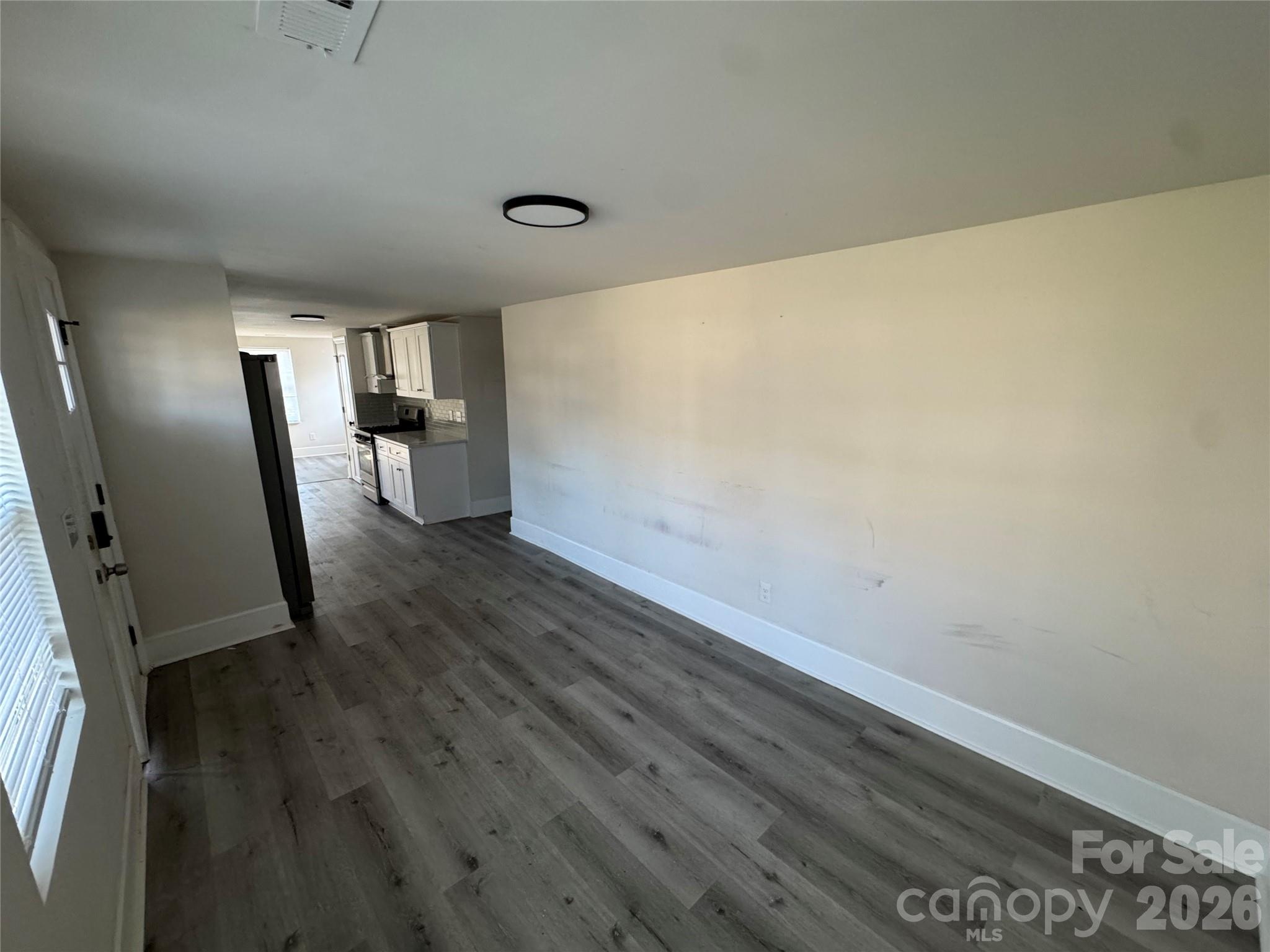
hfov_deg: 102.1
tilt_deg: -11.8
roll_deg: +0.1
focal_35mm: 14
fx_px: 514
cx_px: 635
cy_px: 476
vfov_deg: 85.7
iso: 320
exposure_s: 1/66
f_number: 2.2
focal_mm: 2.22
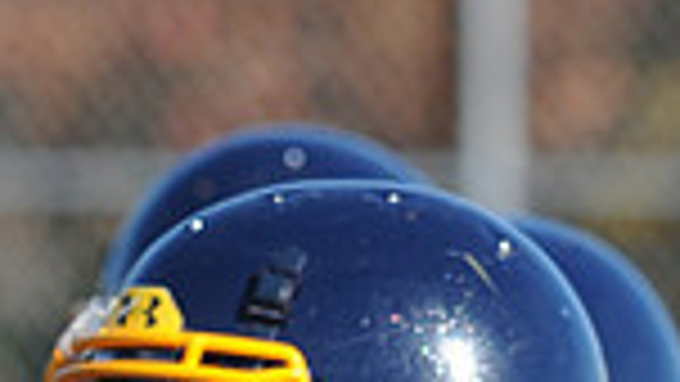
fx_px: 32552
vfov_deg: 0.7
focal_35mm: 1805
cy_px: 1146
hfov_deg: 1.2
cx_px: 88
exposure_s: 1/500
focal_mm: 300
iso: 200
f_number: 7.1
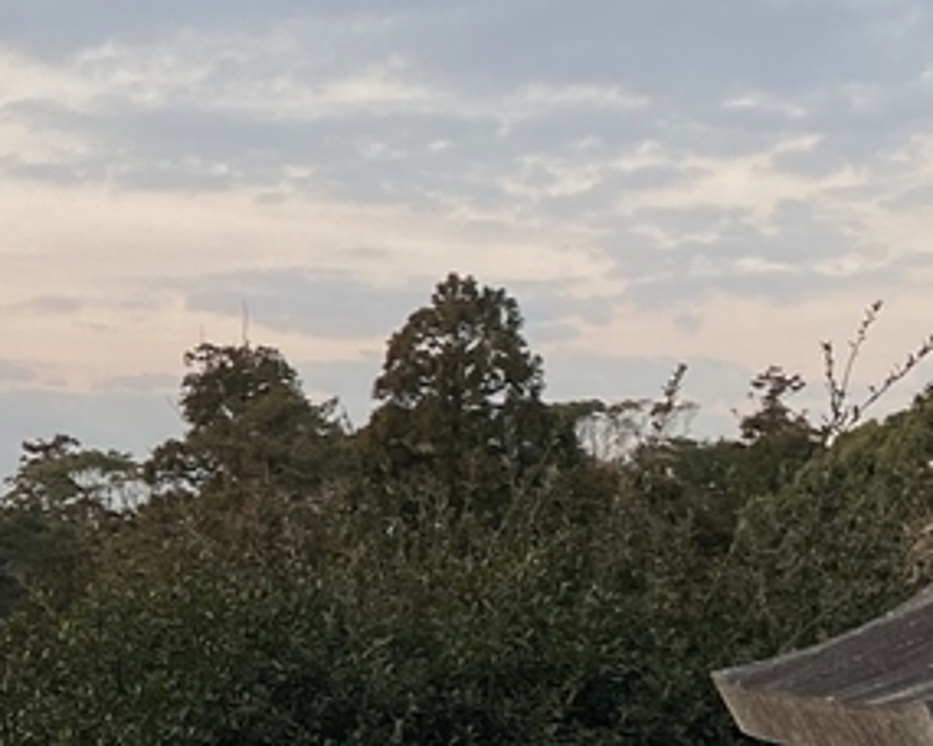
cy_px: 363
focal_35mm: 107
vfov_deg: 14.4
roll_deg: -0.3
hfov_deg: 15.3
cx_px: -773
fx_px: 2955
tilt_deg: +3.1
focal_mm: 4.25
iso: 50
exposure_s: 1/122
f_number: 1.8
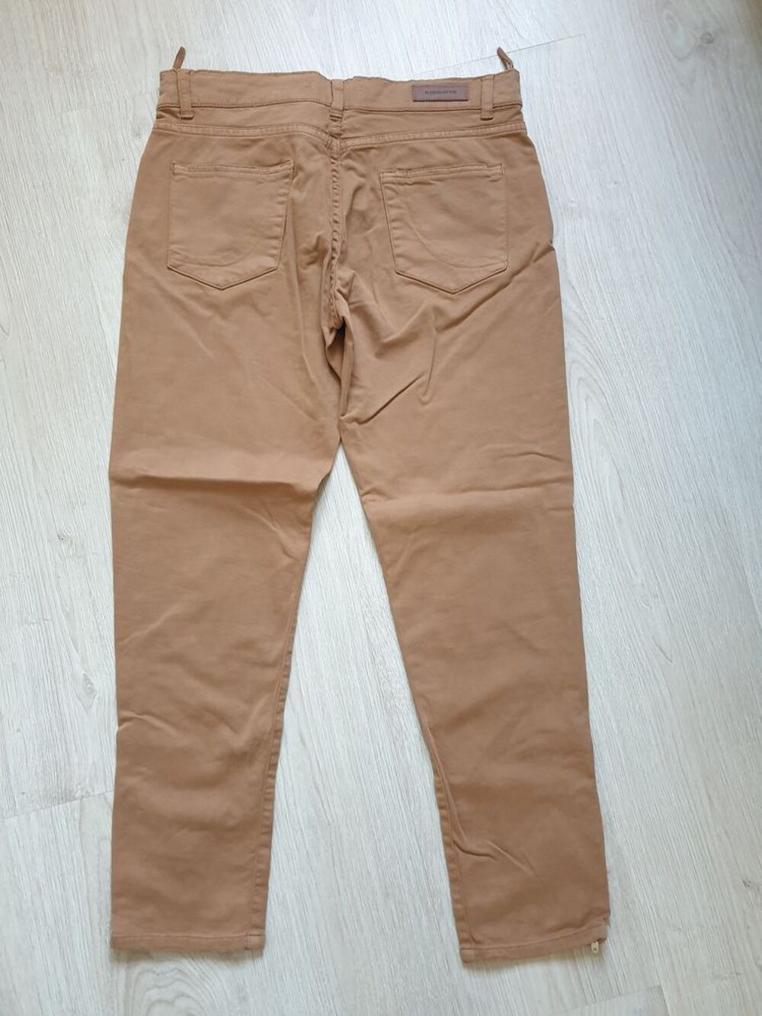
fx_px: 763
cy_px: 508
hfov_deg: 53.1
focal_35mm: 26
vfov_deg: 67.3
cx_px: 381
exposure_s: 1/45
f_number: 1.5
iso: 250
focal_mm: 4.3
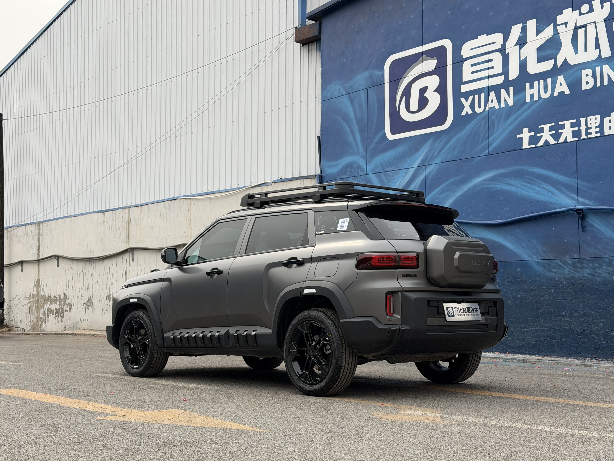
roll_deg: +0.2
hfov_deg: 39.7
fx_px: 851
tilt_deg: +4.5
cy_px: 230
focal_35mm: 48
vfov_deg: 30.3
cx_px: 307
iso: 64
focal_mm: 6.76
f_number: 1.78
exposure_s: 1/3096
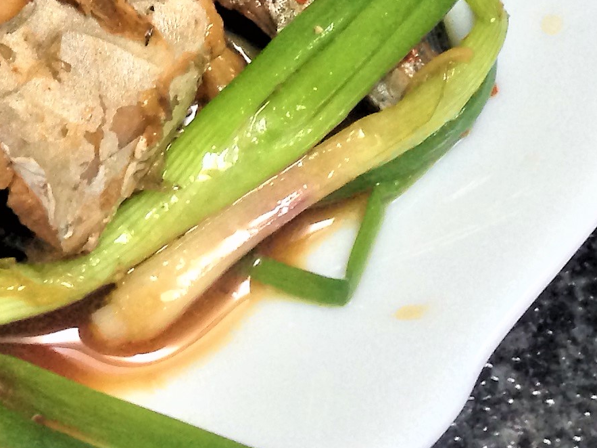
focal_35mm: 122
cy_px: -181
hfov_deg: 15.7
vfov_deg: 11.7
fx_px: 2104
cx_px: -77
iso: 160
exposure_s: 1/20
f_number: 2.4
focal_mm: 4.12
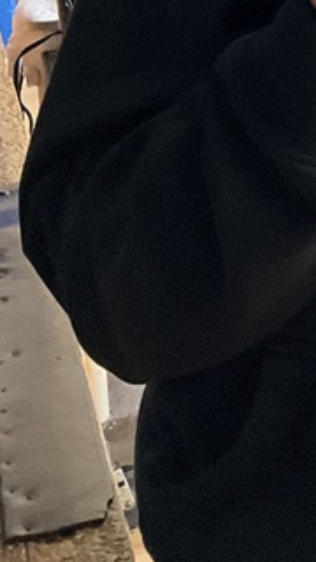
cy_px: -241
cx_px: 637
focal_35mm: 101
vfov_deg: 19.0
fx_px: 1505
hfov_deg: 10.9
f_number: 1.8
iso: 100
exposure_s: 1/60
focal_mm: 3
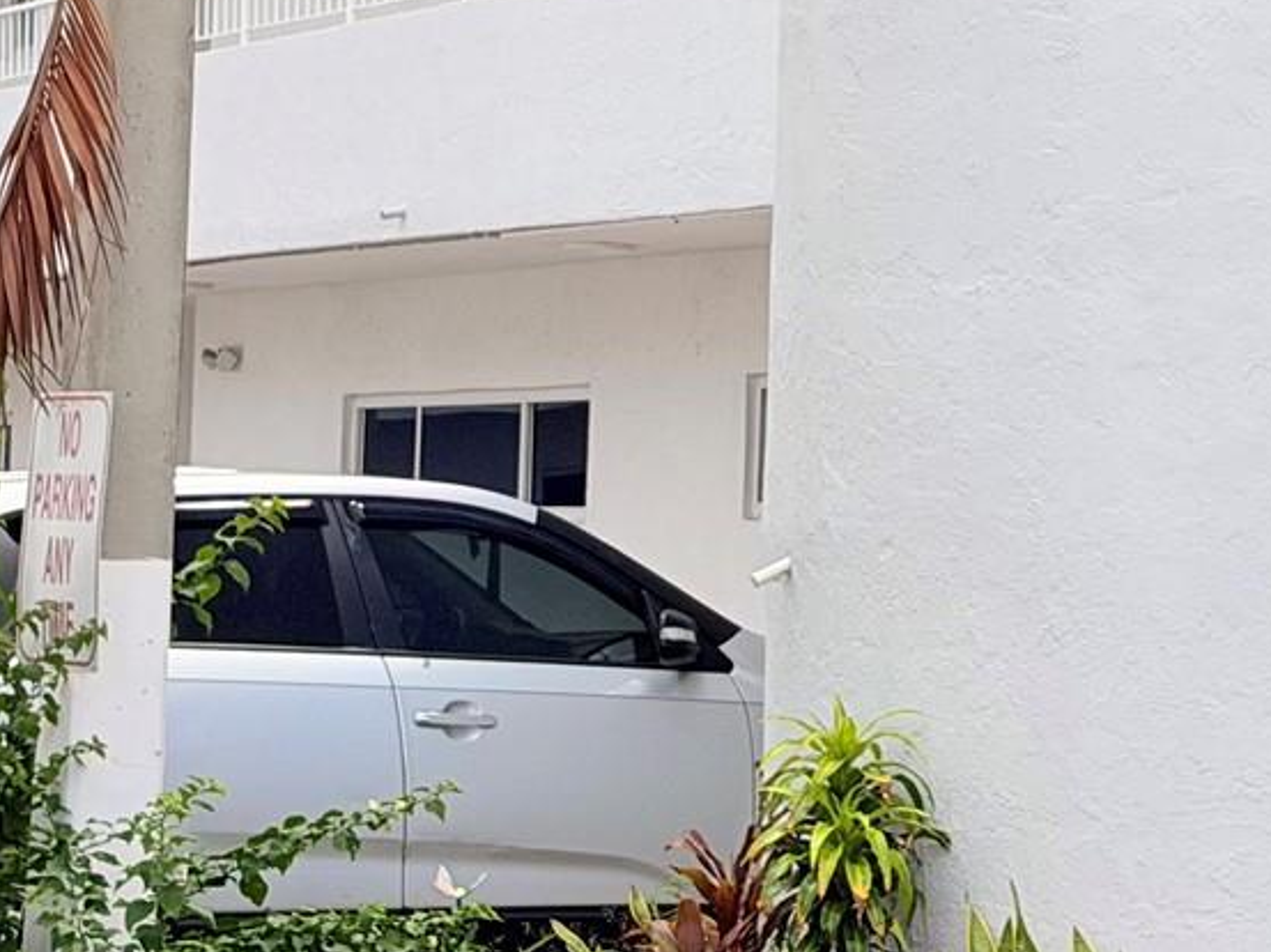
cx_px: 825
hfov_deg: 14.2
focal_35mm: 139
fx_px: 5100
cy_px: -126
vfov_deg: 10.5
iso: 64
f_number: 1.78
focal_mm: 6.76
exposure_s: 1/2865
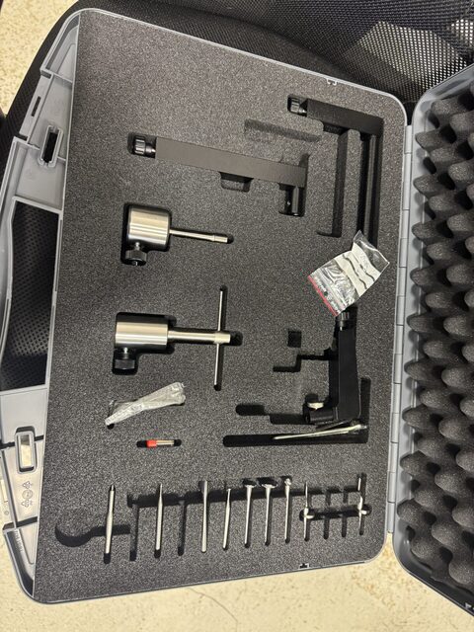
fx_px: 438
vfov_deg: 71.6
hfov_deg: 56.8
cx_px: 237
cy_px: 316
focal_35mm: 24
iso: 640
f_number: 1.78
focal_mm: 6.76
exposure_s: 1/60
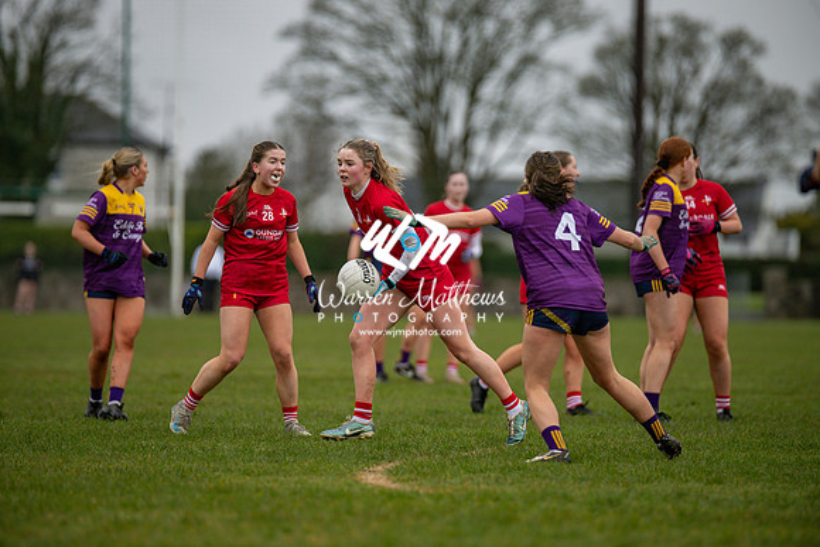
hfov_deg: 7.6
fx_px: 6151
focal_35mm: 270
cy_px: 274
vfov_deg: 5.1
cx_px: 410
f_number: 2.8
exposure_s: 1/1000
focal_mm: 270
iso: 400
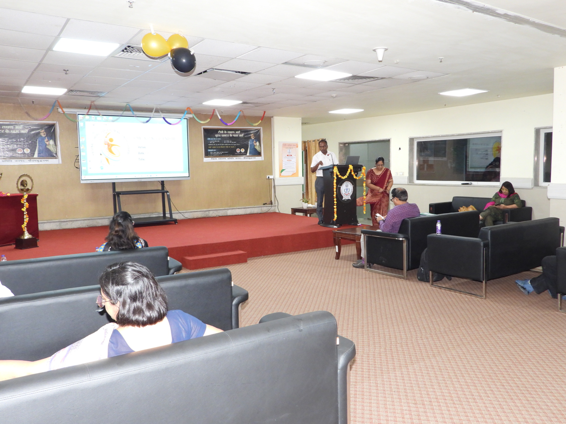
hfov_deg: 63.4
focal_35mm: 28
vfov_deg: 49.7
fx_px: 458
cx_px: 283
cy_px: 212
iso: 400
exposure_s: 1/30
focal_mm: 5
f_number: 2.8
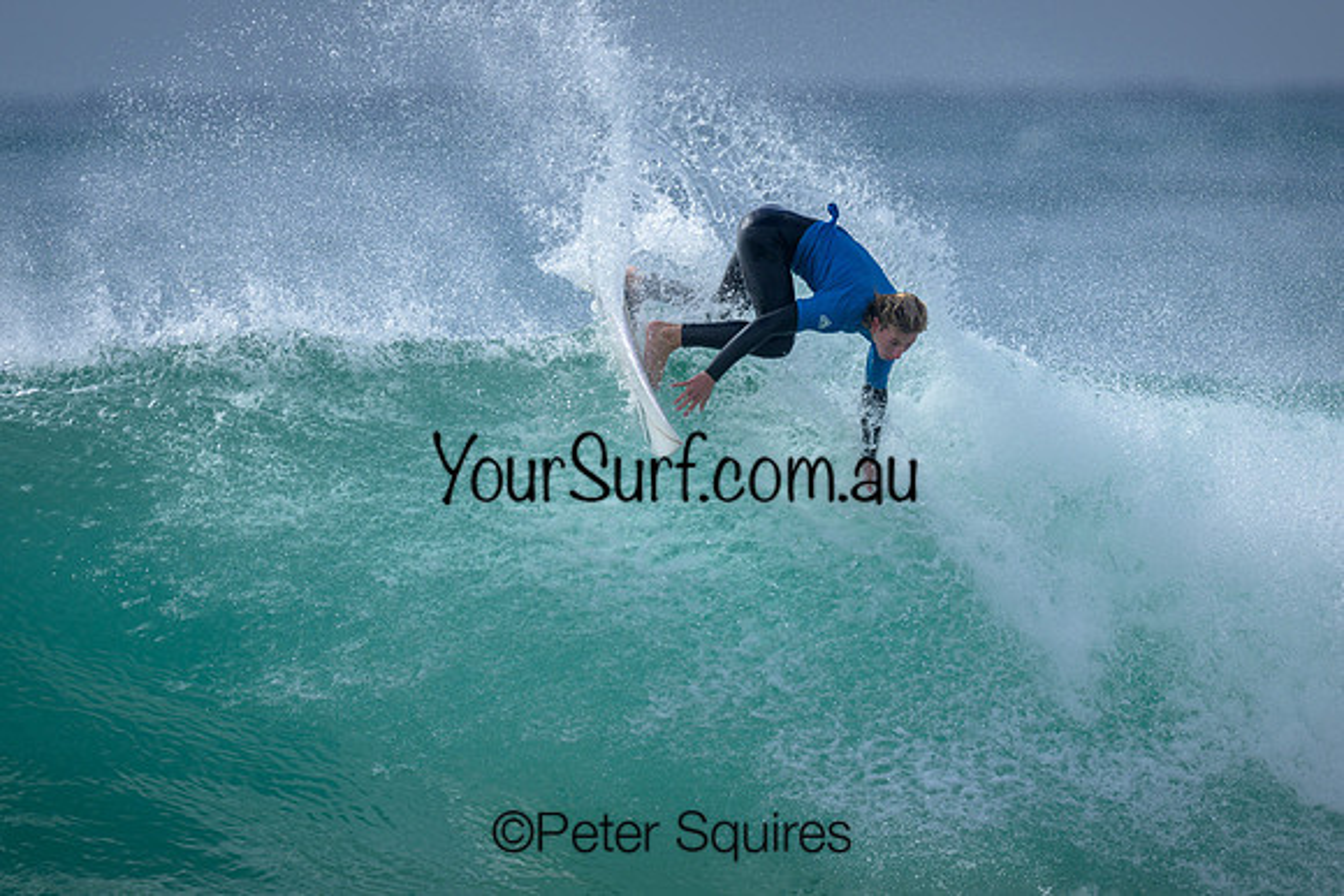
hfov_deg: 2.6
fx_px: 29872
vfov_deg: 1.7
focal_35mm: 800
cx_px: 672
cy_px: 448
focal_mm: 800
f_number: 6.3
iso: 280
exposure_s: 1/2000
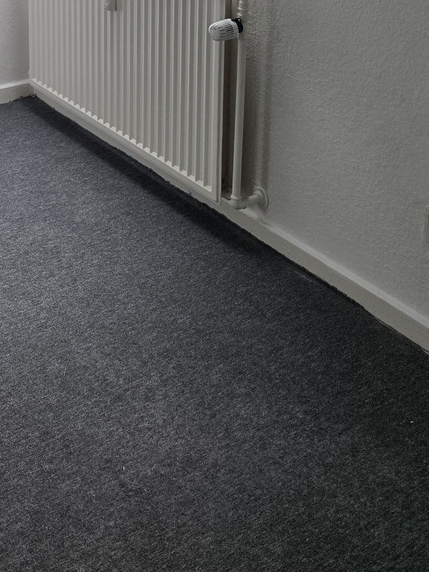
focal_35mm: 57
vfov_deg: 29.2
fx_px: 942
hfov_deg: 23.9
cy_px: -112
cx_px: -48
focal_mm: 6.25
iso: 250
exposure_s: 1/100
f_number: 1.7
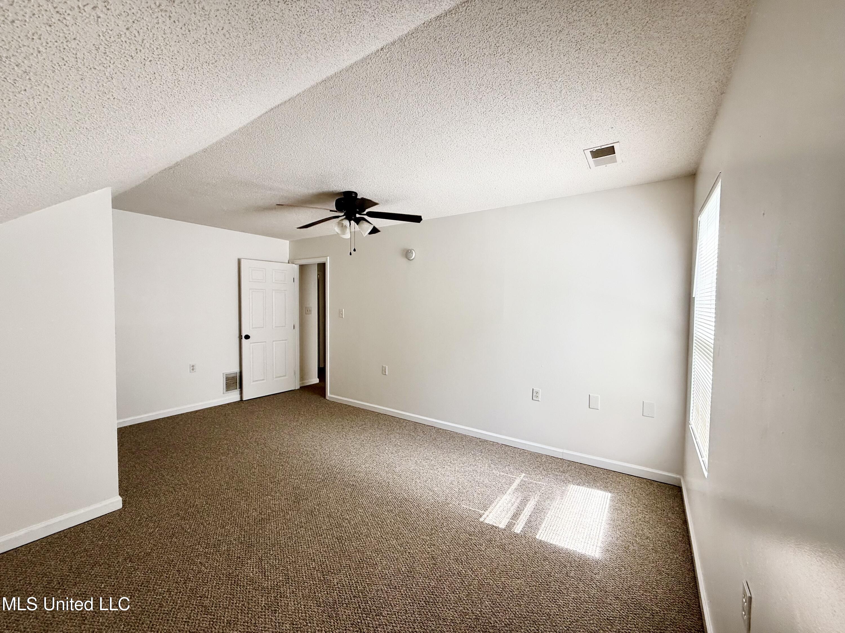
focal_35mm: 14
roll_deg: -1.2
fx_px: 342
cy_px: 316
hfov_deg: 102.1
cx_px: 422
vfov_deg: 85.7
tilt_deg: -2.7
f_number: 2.2
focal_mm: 2.22
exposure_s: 1/123
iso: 50
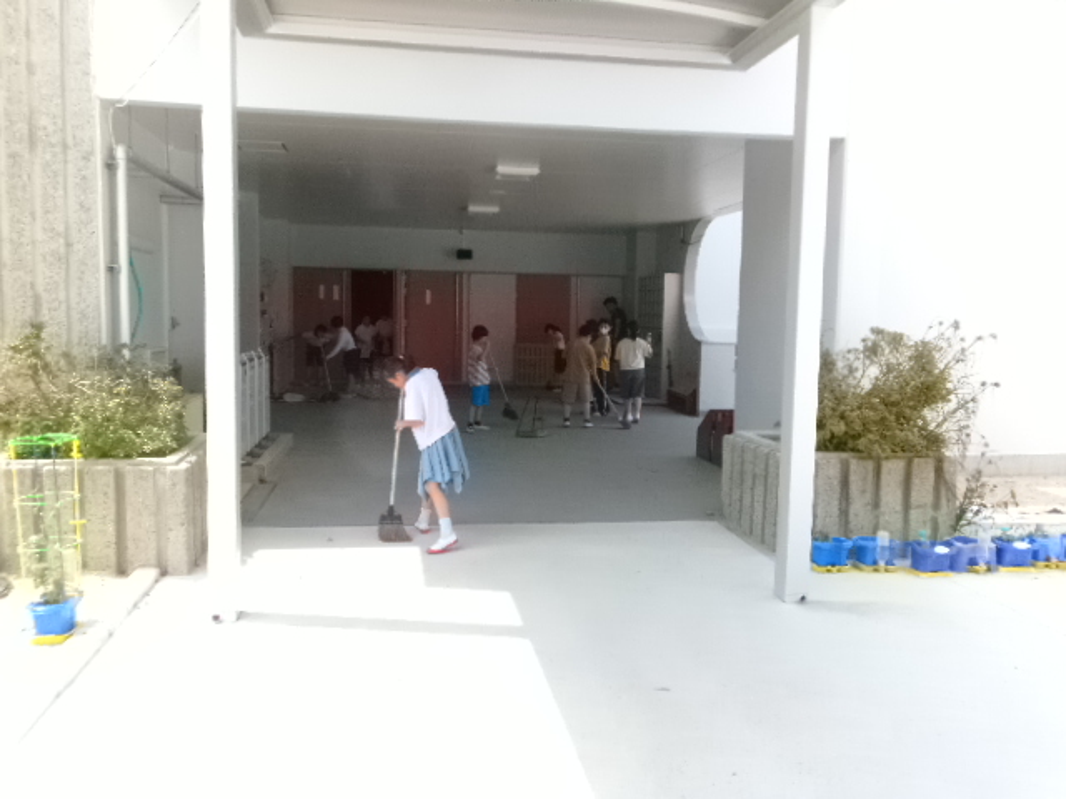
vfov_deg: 49.7
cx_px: 533
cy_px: 400
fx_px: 862
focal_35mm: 28
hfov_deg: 63.4
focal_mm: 5.1
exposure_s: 1/600
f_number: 10.8
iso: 1600
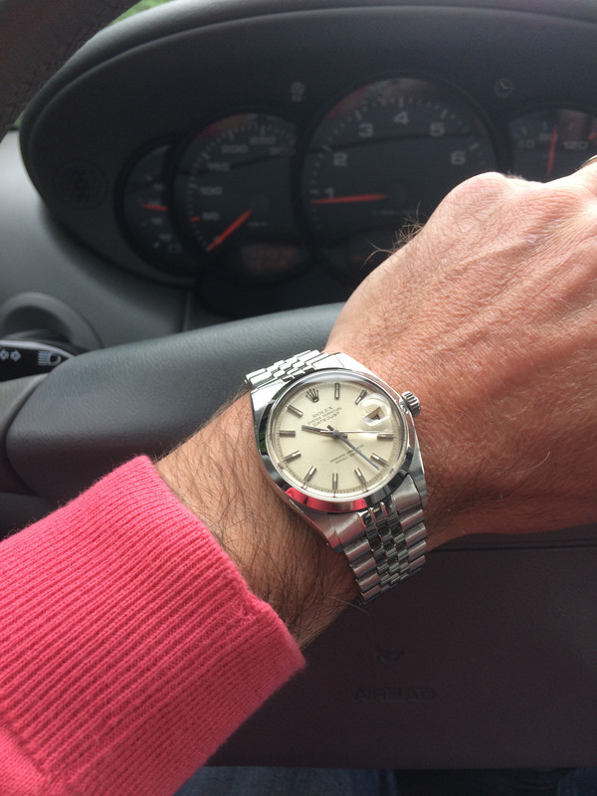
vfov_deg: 61.7
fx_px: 667
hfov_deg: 48.2
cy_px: 398
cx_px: 298
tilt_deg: -28.8
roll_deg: +4.2
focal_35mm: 29
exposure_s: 1/100
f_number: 2.2
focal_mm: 4.15
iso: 50
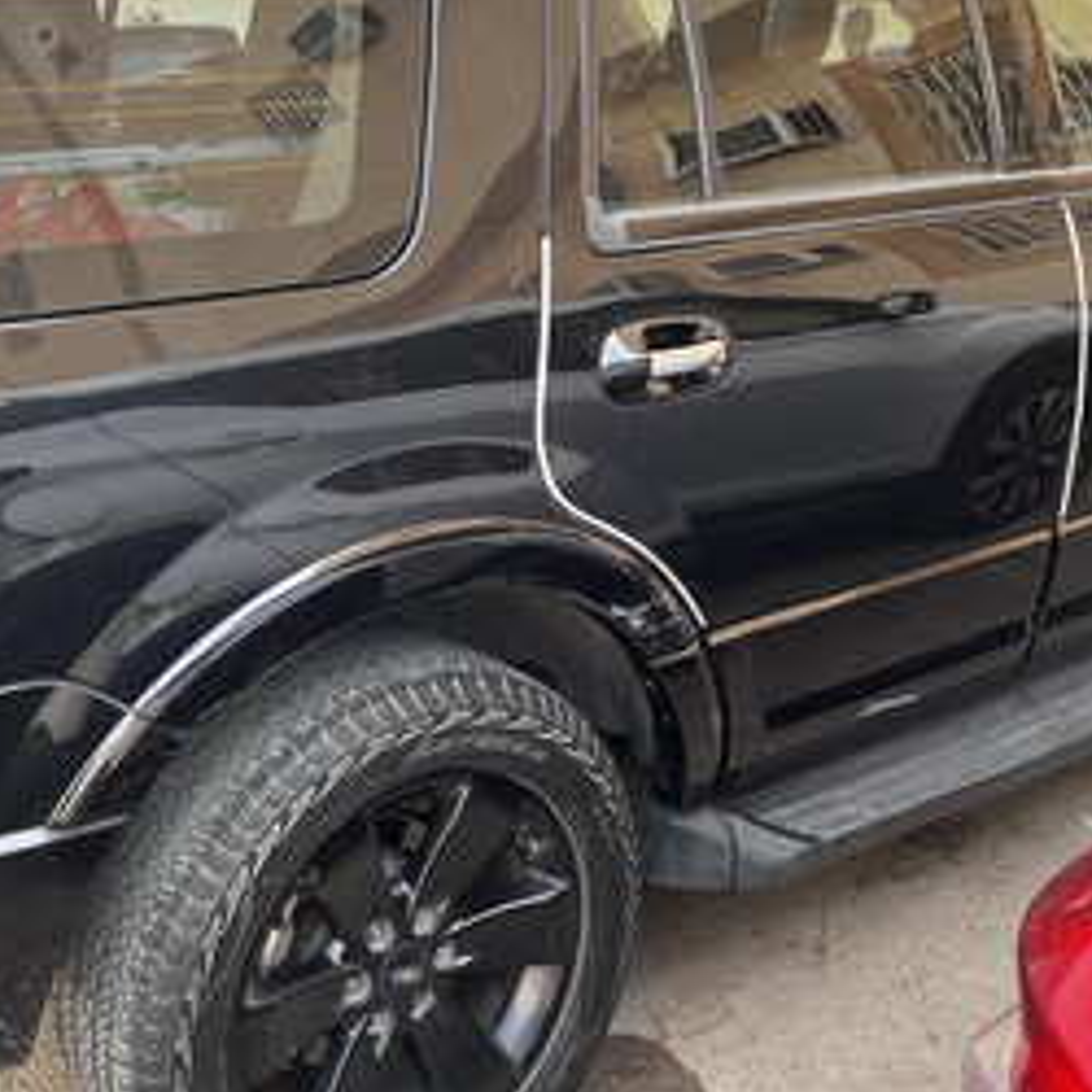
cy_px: 456
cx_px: 212
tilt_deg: -12.5
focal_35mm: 42
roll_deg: -0.5
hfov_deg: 38.5
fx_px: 1499
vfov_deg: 39.9
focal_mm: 5.1
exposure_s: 1/207
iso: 40
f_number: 1.6
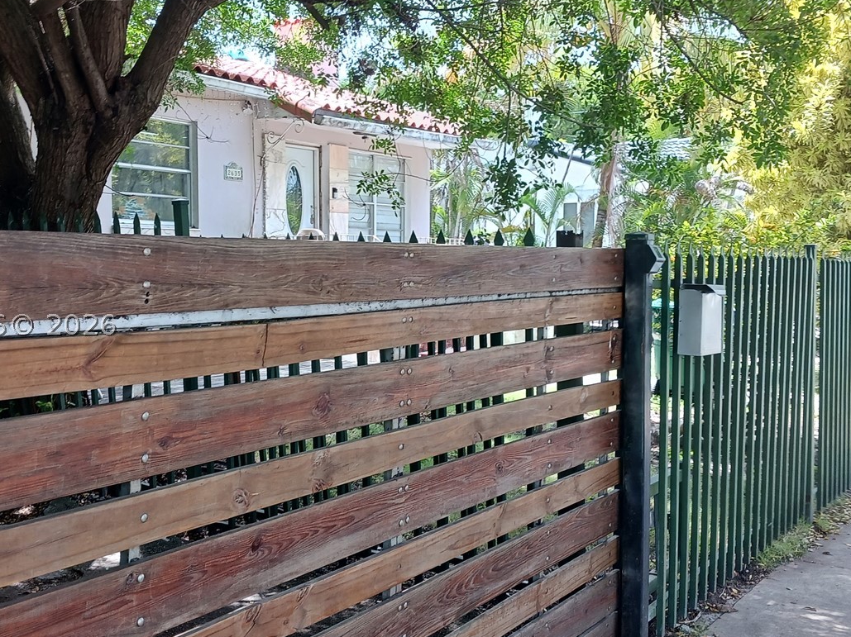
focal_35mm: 42
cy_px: 325
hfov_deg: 44.7
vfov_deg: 34.3
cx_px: 370
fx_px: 1032
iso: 32
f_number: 1.8
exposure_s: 1/50
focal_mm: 4
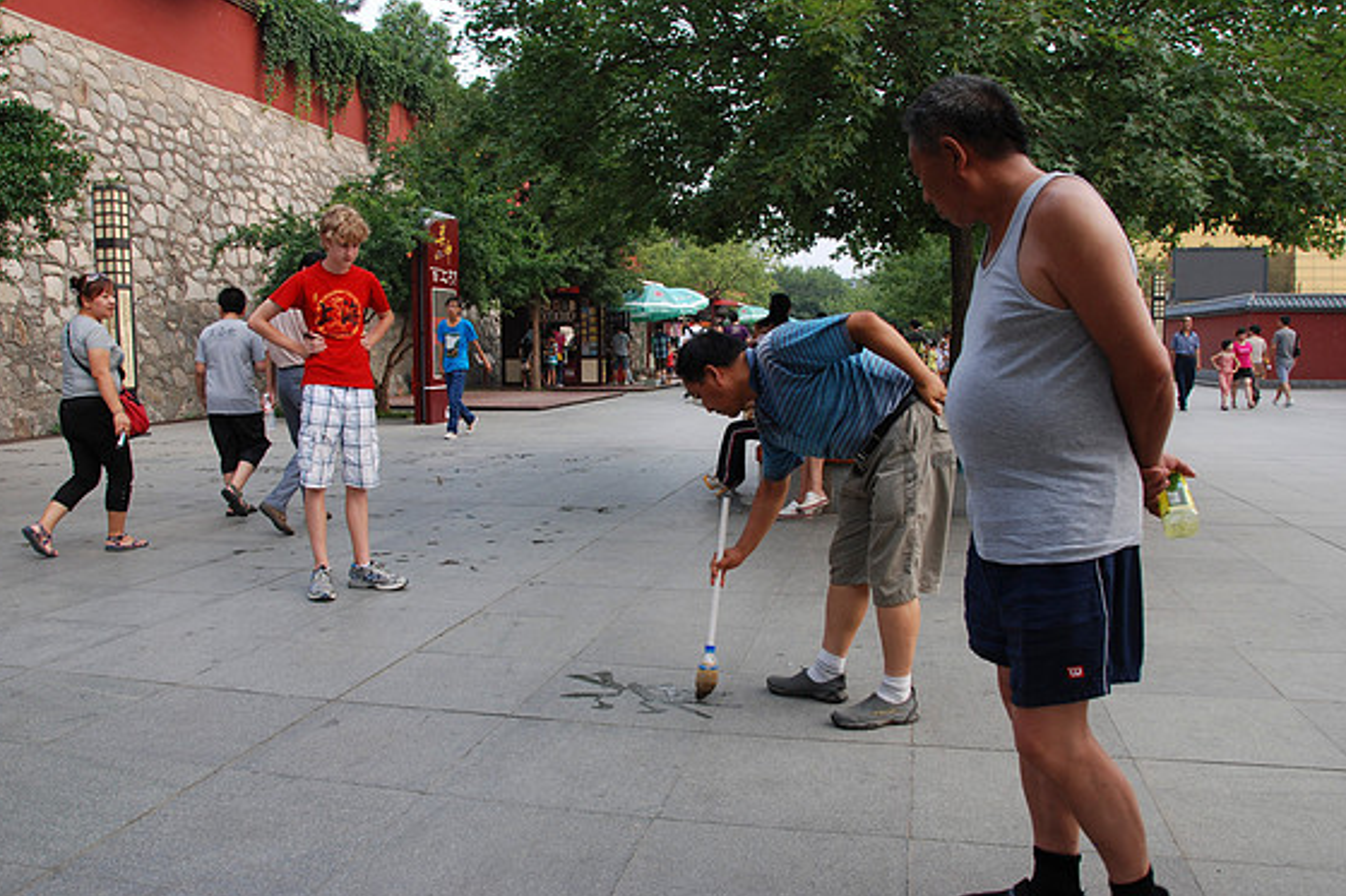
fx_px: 1047
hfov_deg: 65.5
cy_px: 440
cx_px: 661
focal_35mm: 28
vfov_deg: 46.4
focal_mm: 18
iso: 160
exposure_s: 1/160
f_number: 6.3
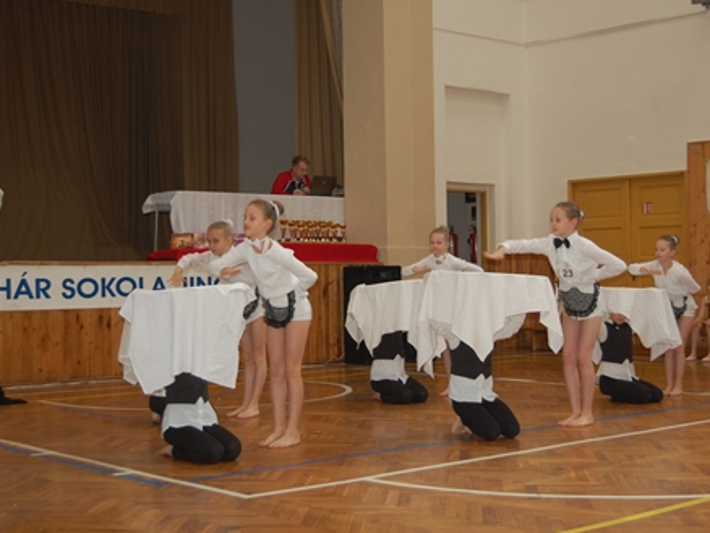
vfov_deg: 25.4
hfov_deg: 33.4
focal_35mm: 58
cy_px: 266
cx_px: 389
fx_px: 1181
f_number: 4.8
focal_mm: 35
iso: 400
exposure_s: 1/60
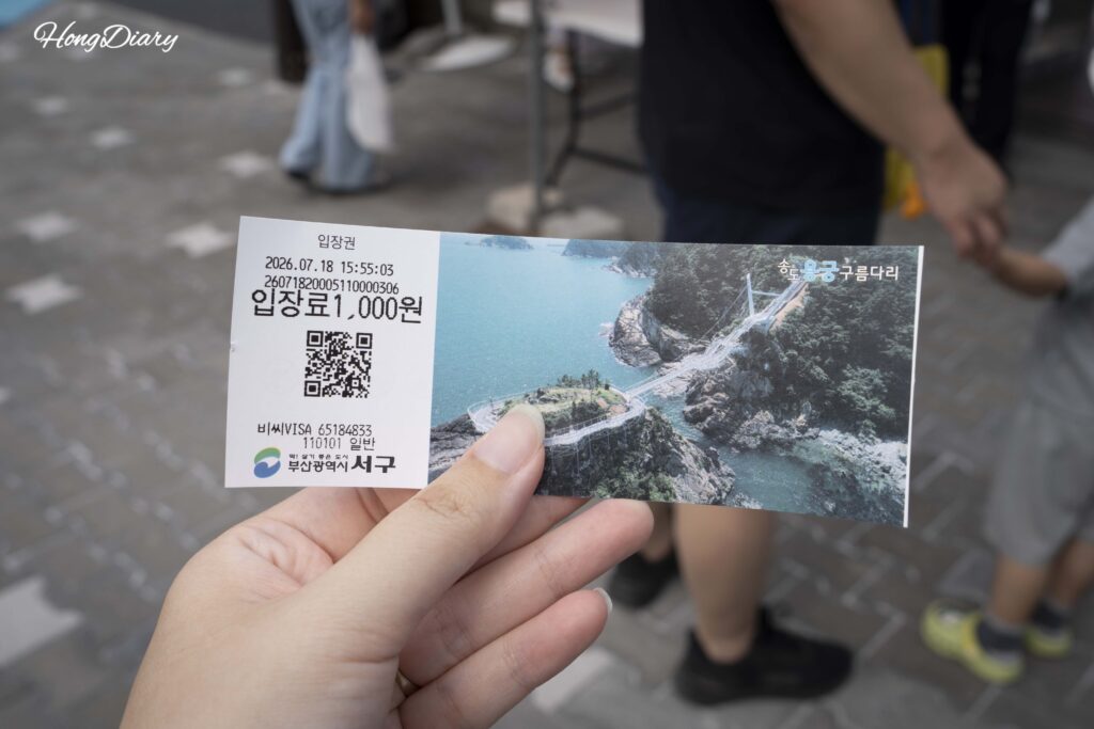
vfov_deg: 46.4
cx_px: 547
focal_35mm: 28
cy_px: 364
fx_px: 851
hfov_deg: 65.5
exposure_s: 1/200
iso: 100
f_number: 8
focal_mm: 28
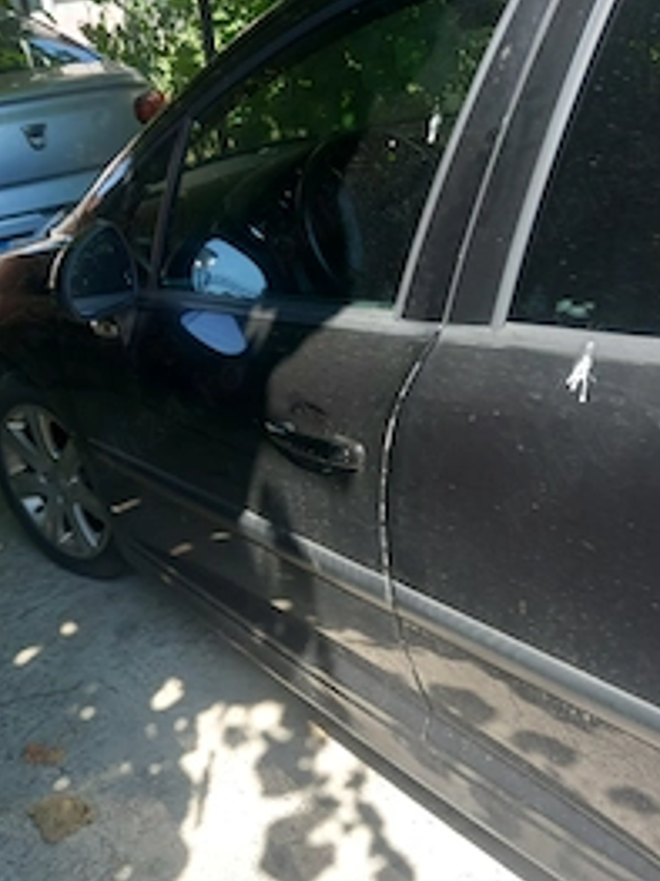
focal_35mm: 38
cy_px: 496
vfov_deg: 48.9
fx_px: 967
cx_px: 255
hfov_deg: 37.5
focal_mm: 4.6
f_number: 2
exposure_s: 1/100
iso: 32
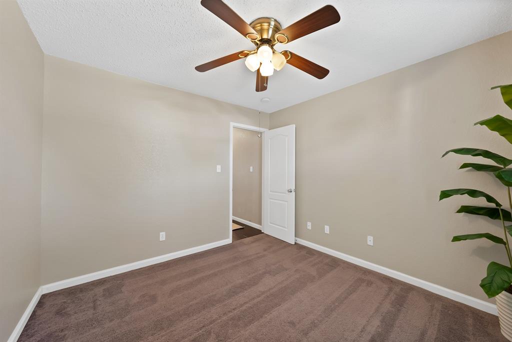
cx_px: 256
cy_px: 171
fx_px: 171
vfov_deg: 90.1
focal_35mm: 12
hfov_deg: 112.6
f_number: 9
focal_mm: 12
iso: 640
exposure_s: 1/1.25
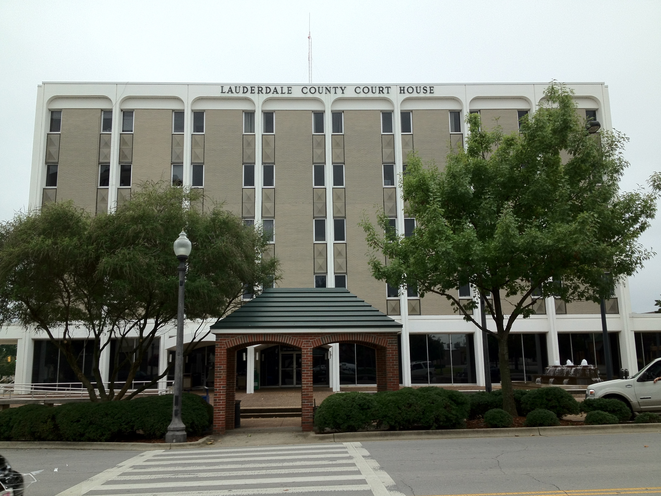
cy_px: 248
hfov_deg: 52.6
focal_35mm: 35
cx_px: 330
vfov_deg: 40.7
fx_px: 668
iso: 64
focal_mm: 4.28
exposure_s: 1/428
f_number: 2.4
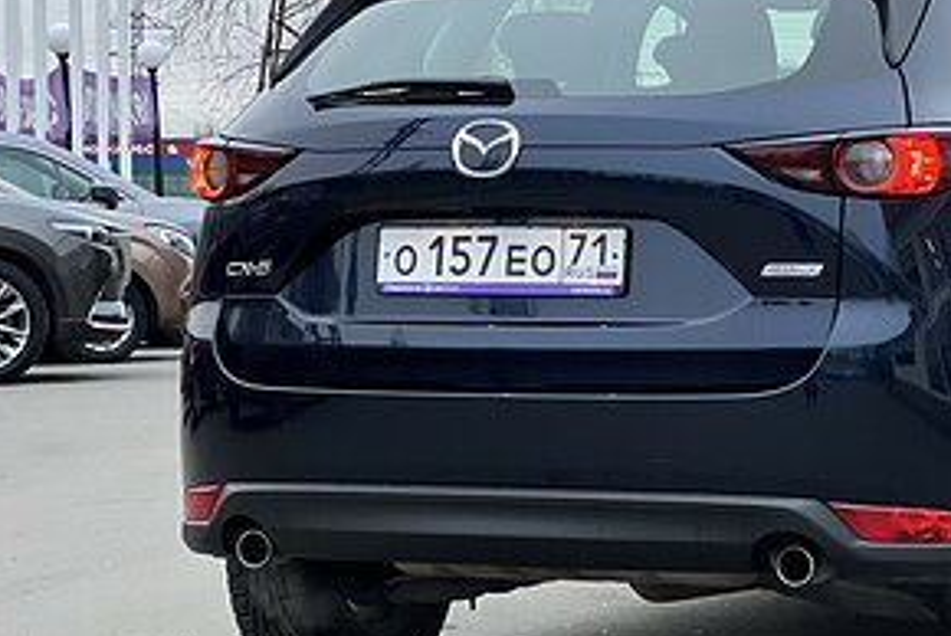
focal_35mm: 151
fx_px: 3993
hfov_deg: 13.5
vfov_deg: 9.1
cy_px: 279
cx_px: 810
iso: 250
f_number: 2.8
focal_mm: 9
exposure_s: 1/114
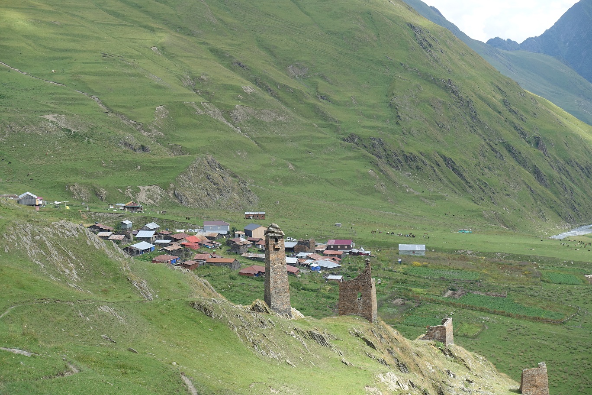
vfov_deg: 19.5
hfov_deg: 28.8
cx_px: 296
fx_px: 1151
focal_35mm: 70
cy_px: 198
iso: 125
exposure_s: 1/250
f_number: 5.6
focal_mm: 25.61
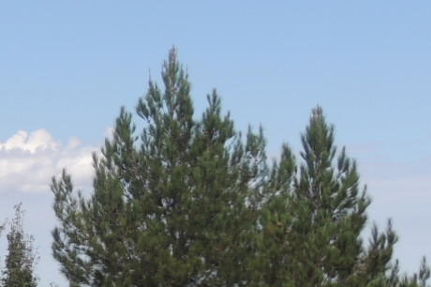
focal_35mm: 181
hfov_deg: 11.0
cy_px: 181
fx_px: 2165
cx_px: -172
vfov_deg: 7.6
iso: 100
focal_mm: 8.9
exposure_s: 1/1000
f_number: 3.6
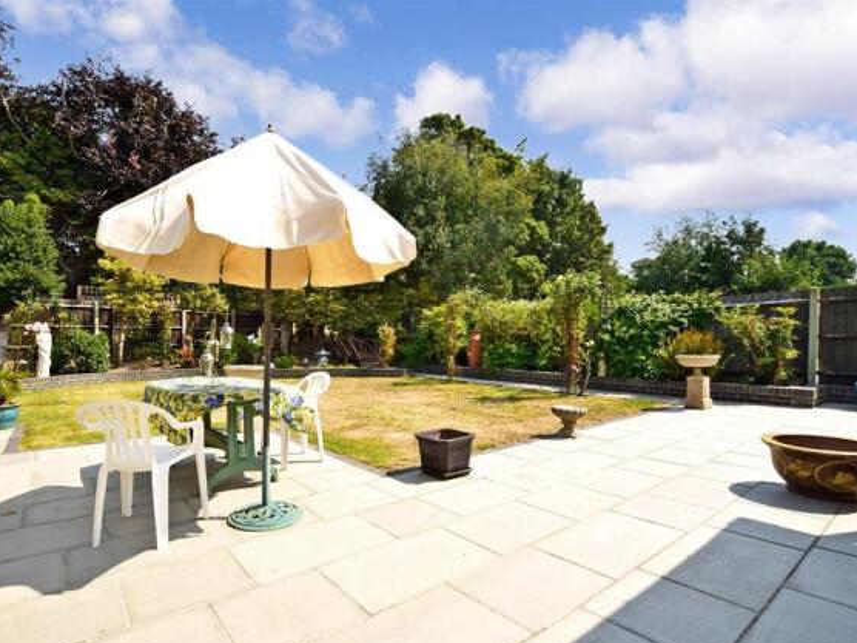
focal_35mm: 17
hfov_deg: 90.6
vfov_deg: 74.7
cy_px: 335
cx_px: 379
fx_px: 421
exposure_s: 1/100
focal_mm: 10
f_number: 16
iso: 100
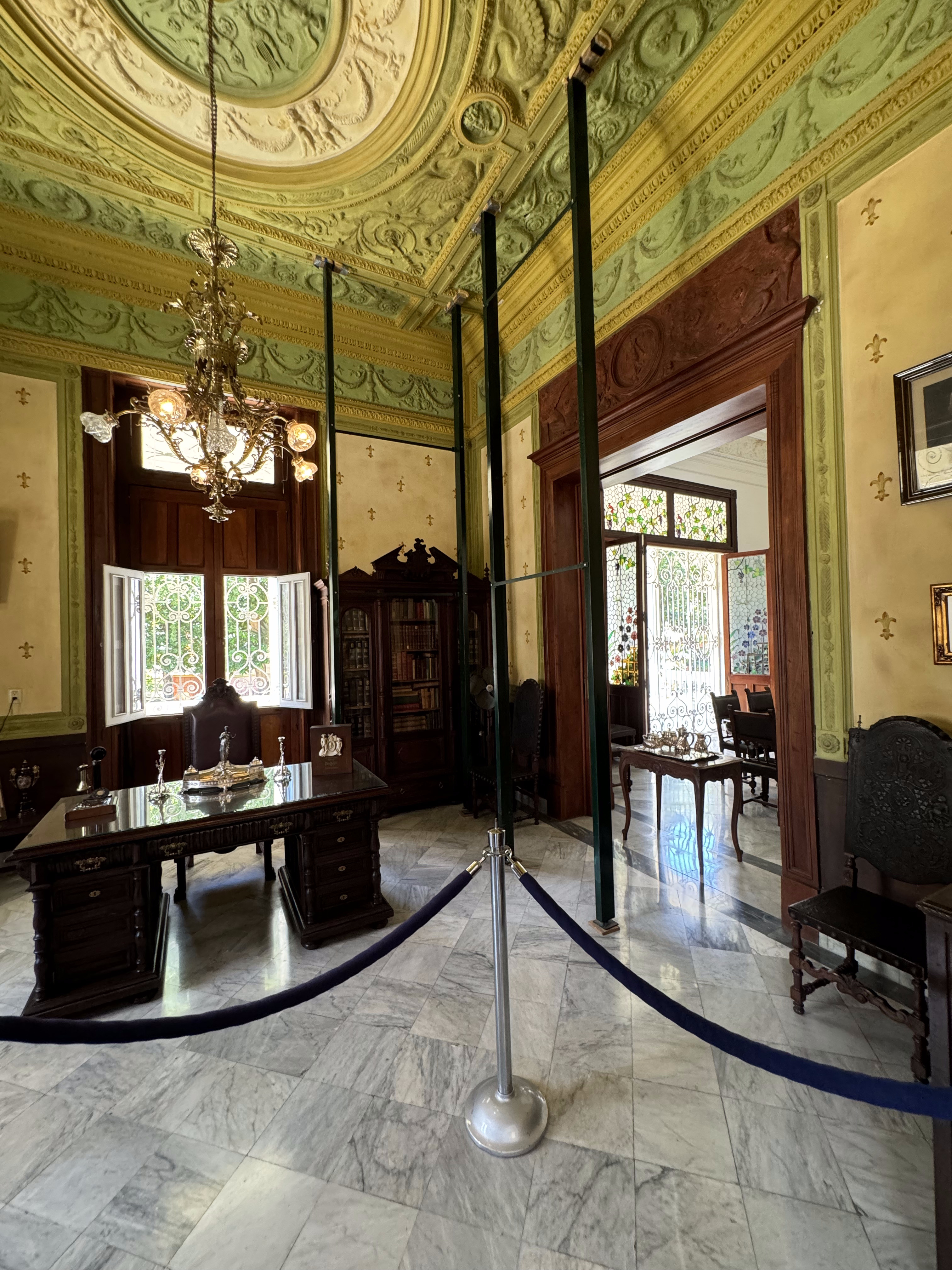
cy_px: 635
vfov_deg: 102.1
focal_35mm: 14
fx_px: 513
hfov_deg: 85.7
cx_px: 476
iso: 250
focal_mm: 2.22
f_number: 2.2
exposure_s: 1/60
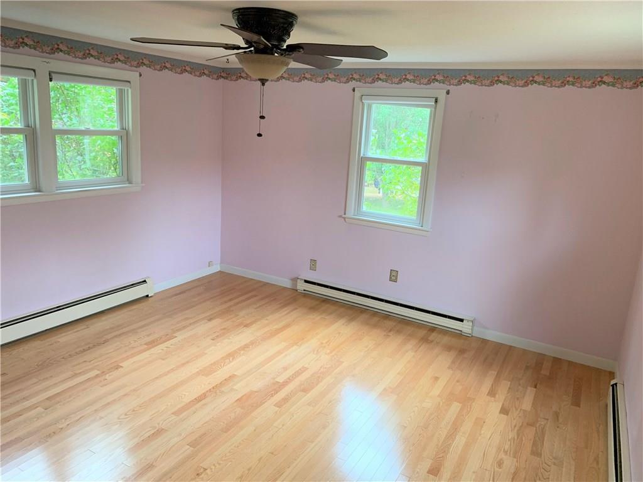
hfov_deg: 67.3
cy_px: 241
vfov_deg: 53.1
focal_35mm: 26
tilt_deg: -12.7
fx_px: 483
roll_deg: -4.1
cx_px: 322
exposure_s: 1/60
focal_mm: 4.25
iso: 125
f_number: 1.8
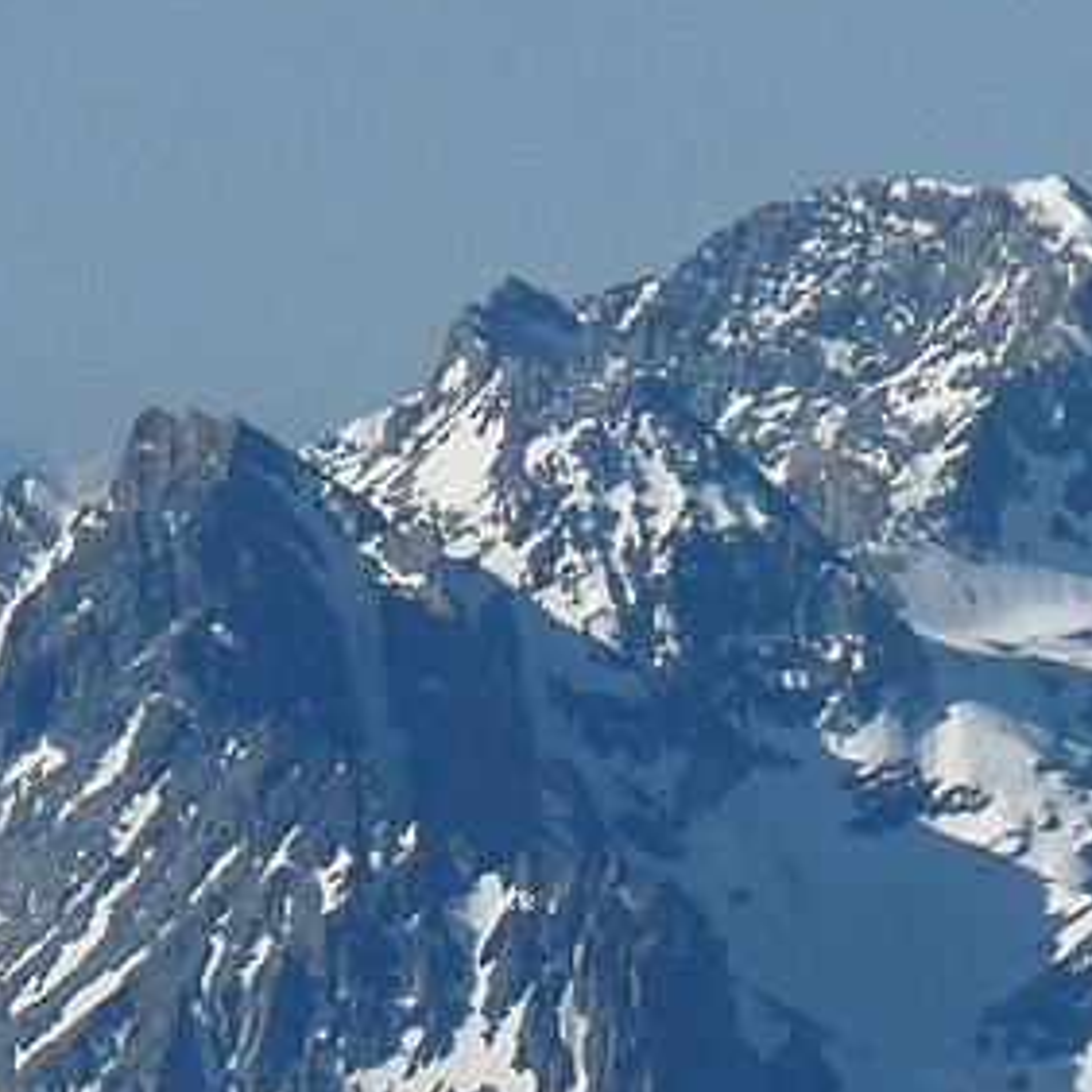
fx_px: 30801
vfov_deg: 2.0
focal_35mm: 863
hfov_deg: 2.0
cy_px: 821
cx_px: 573
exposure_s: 1/500
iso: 100
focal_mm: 47.8
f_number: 8
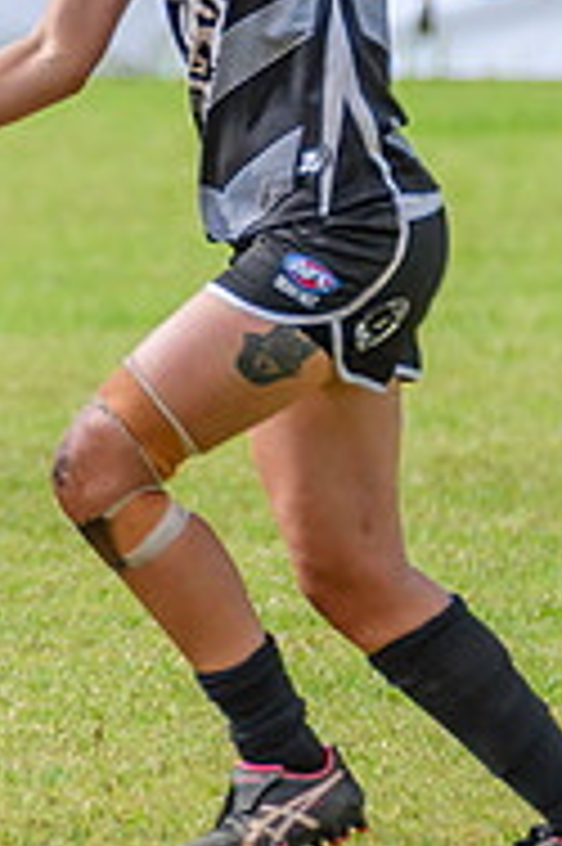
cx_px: 302
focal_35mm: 2182
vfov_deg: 0.9
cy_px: 219
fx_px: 51186
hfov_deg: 0.6
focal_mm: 420
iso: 800
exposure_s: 1/2000
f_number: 7.1
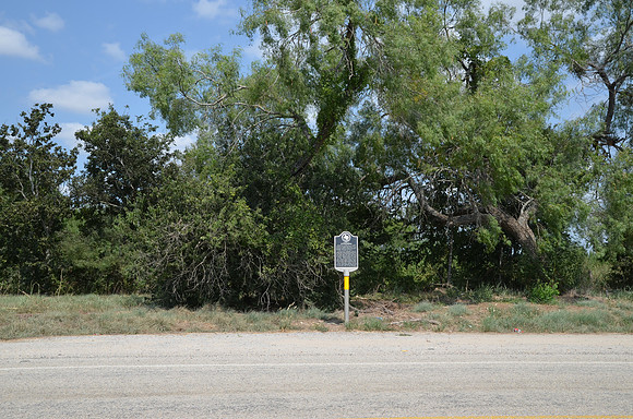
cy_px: 210
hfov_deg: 49.6
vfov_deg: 34.1
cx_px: 316
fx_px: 684
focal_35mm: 39
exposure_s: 1/200
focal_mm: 26
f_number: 7.1
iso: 200
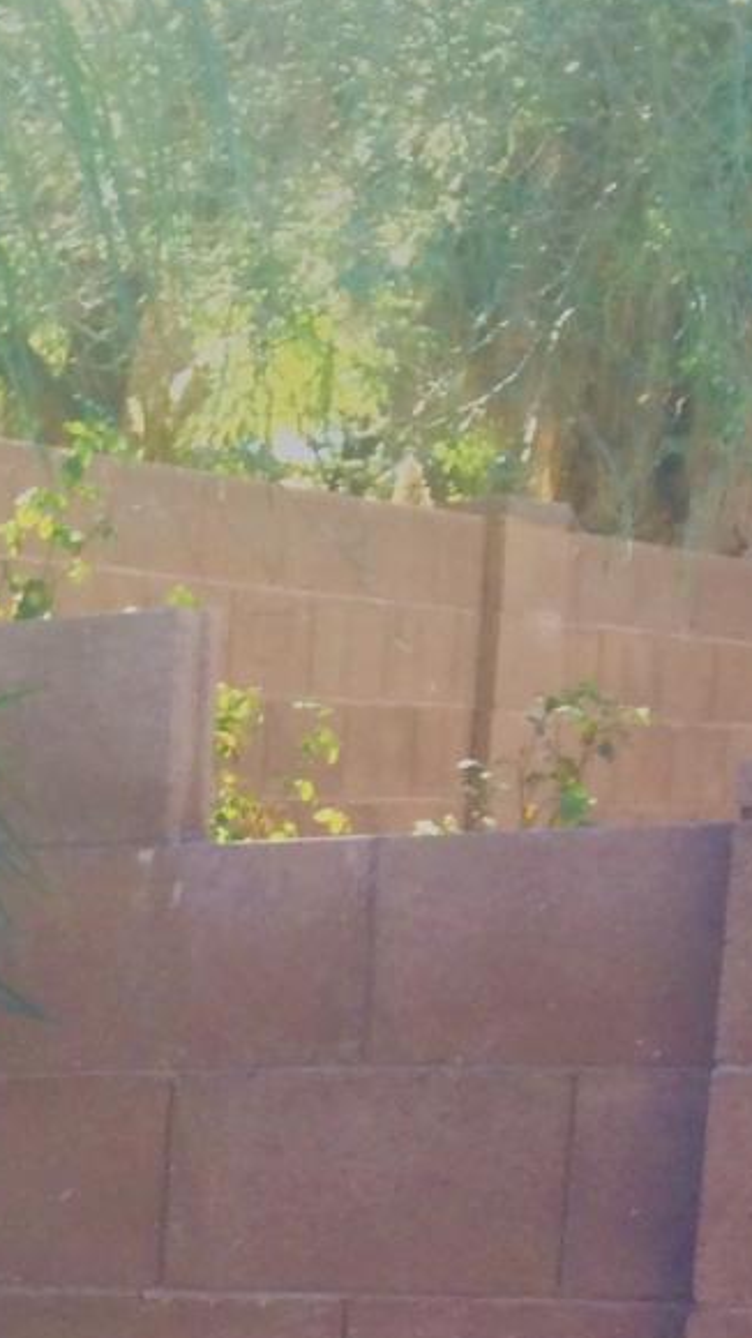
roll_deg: +3.5
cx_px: -810
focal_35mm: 109
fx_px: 3866
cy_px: 2129
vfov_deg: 17.3
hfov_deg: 10.2
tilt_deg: -16.5
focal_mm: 4.15
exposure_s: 1/146
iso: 32
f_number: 2.2
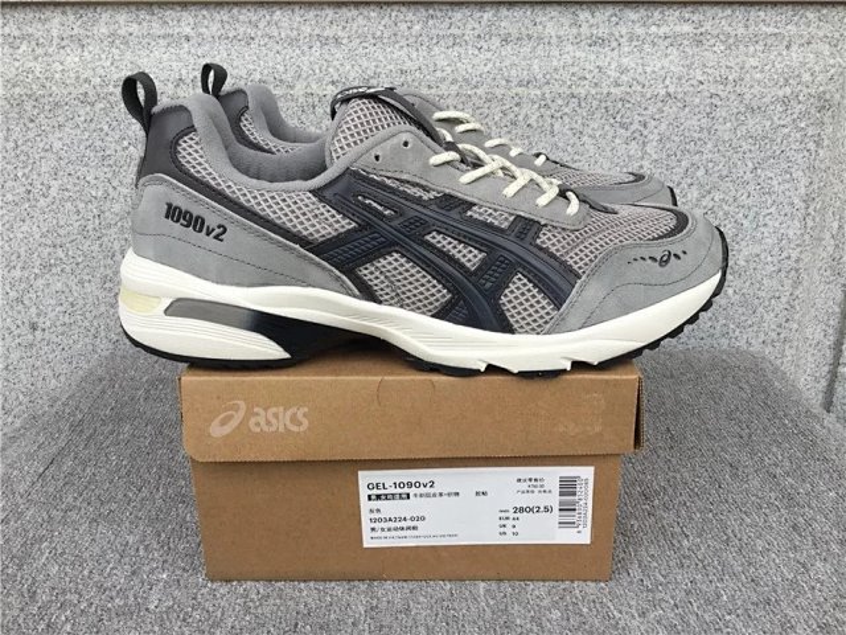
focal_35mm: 31
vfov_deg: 45.4
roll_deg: +0.4
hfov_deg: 58.4
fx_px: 758
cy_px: 318
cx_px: 423
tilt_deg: -19.3
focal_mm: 3.3
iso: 25
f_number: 2.4
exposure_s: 1/193
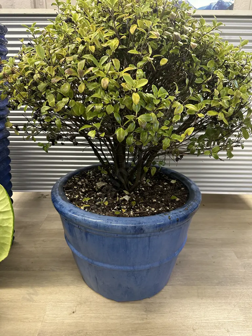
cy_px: 168
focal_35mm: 24
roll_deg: -1.1
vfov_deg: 71.6
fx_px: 233
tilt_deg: -19.8
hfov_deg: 56.8
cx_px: 126
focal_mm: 6.86
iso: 320
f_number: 1.78
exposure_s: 1/50
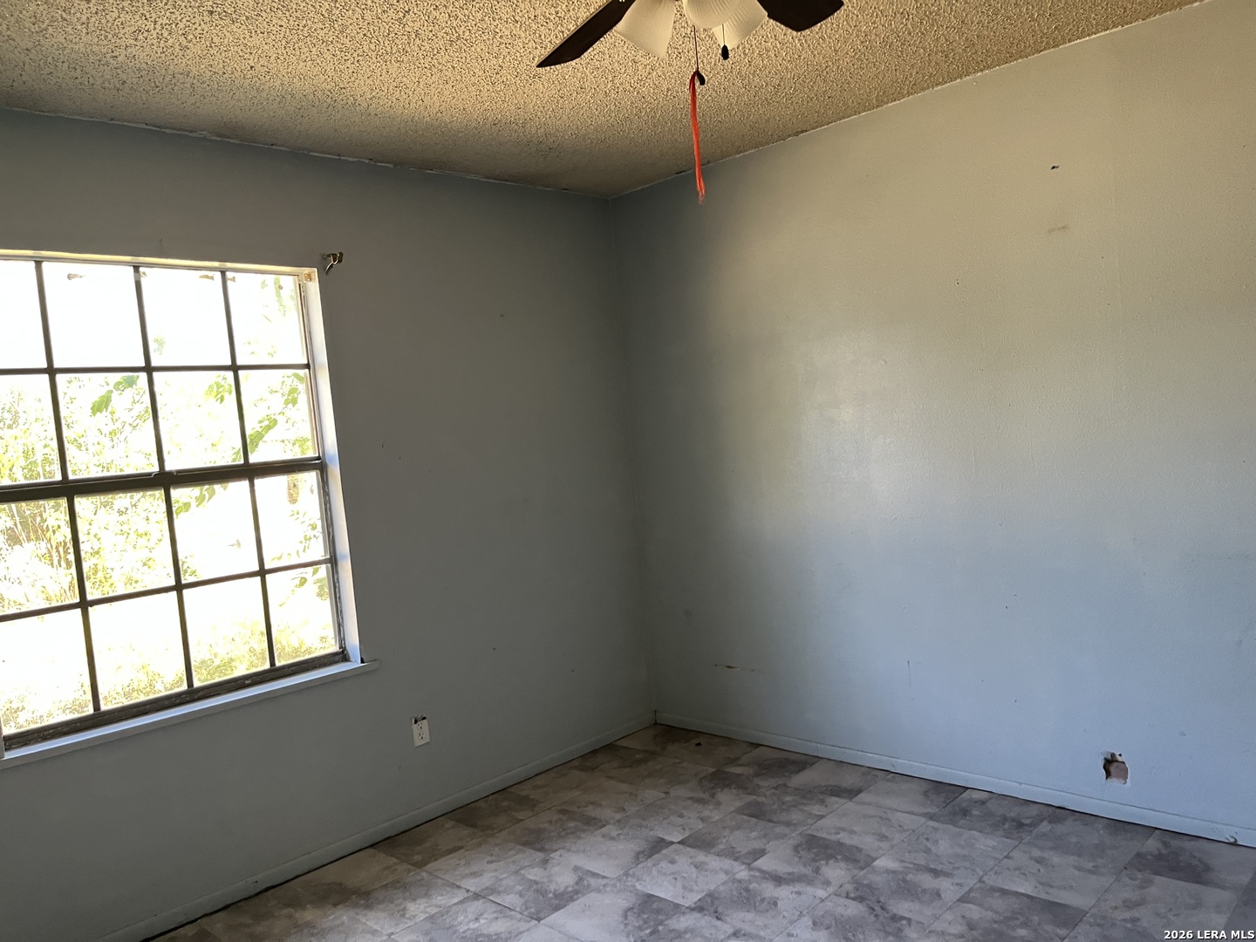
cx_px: 628
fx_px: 943
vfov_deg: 53.1
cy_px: 471
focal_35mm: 26
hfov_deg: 67.3
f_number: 1.6
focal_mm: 5.1
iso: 125
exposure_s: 1/93
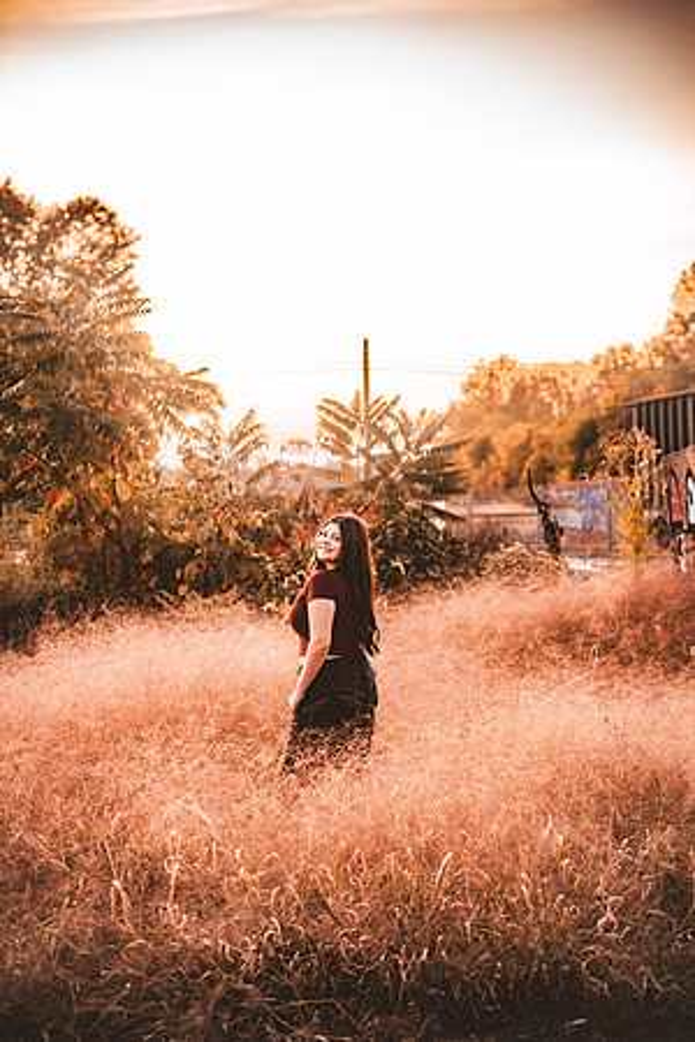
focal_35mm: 70
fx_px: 2027
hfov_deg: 19.5
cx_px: 348
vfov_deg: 28.8
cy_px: 521
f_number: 2.8
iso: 1000
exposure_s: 1/100
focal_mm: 70
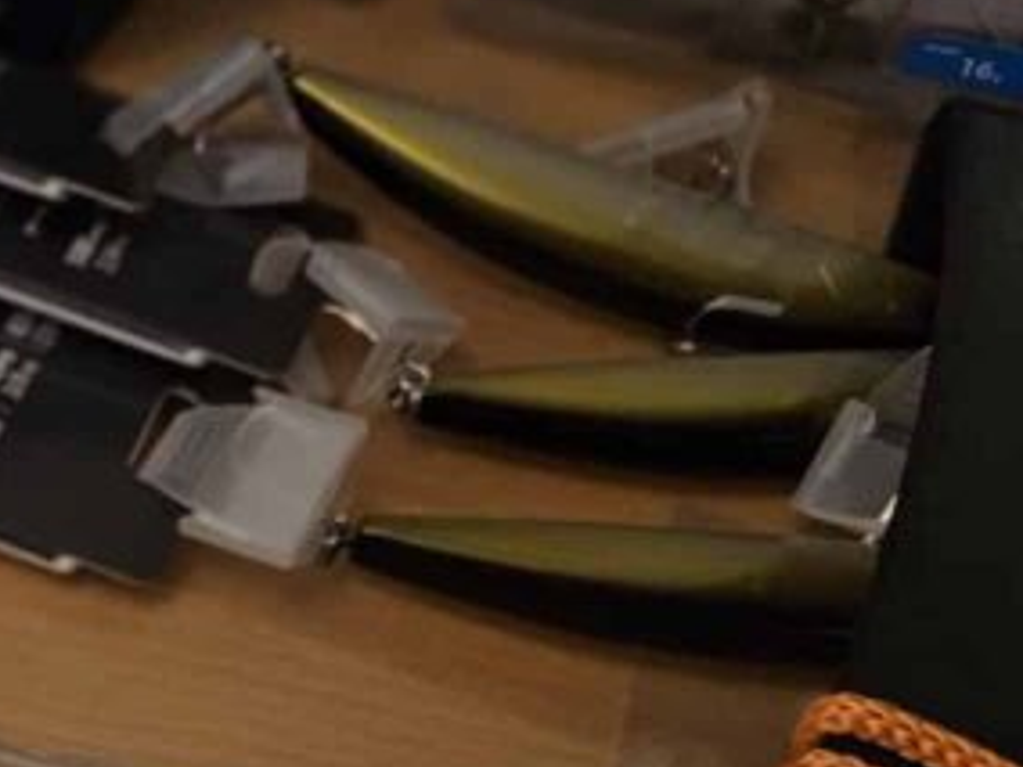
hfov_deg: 19.0
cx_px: -731
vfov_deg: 16.4
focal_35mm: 83
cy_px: 1095
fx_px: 2453
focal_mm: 6.3
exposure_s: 1/120
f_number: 1.7
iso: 250
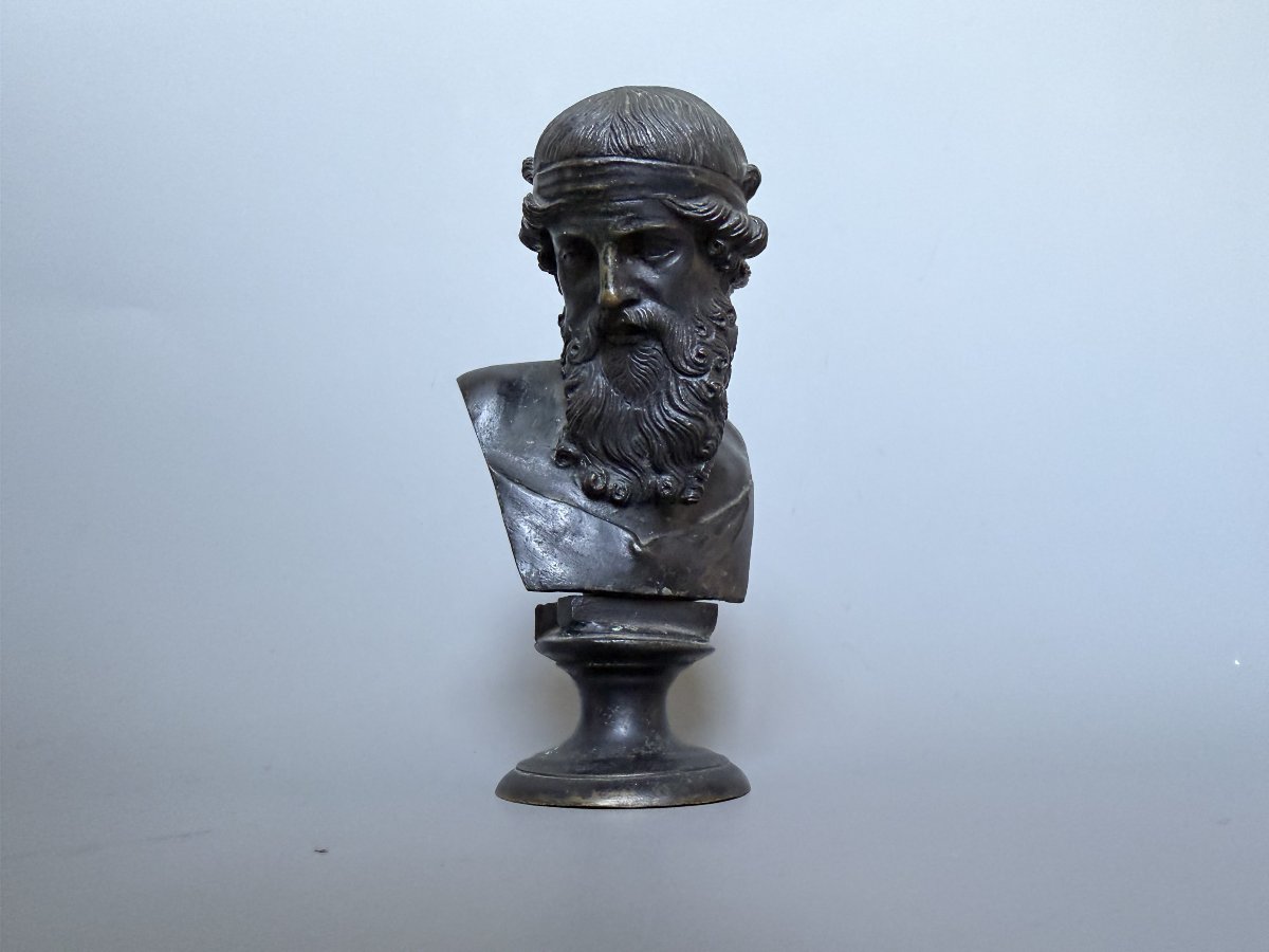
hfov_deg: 71.6
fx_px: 880
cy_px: 476
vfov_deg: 56.8
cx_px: 634
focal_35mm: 24
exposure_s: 1/50
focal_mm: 2.22
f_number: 2.2
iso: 400
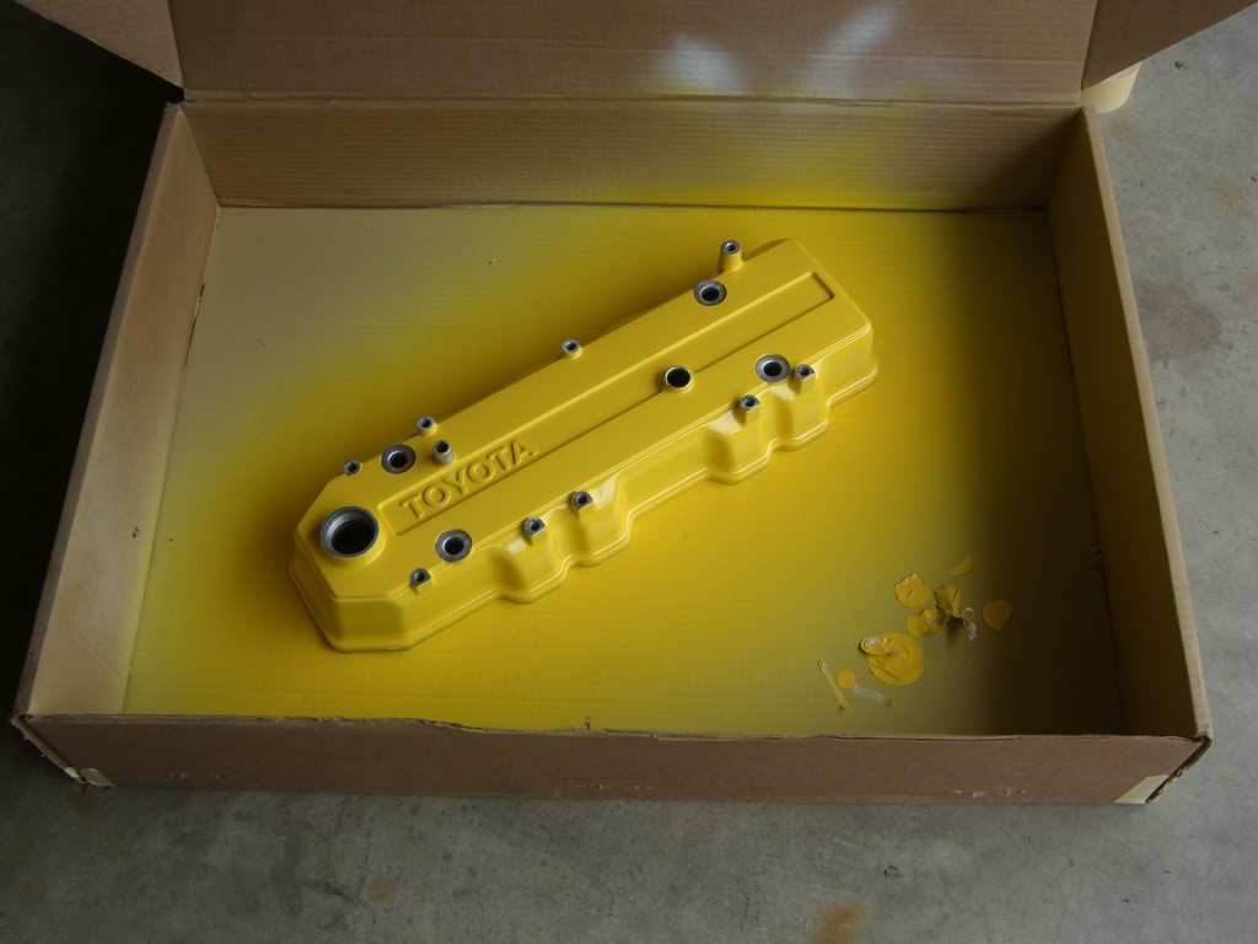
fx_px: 1381
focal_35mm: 38
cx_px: 629
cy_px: 472
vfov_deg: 37.7
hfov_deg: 49.0
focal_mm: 7.9
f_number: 4
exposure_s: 1/160
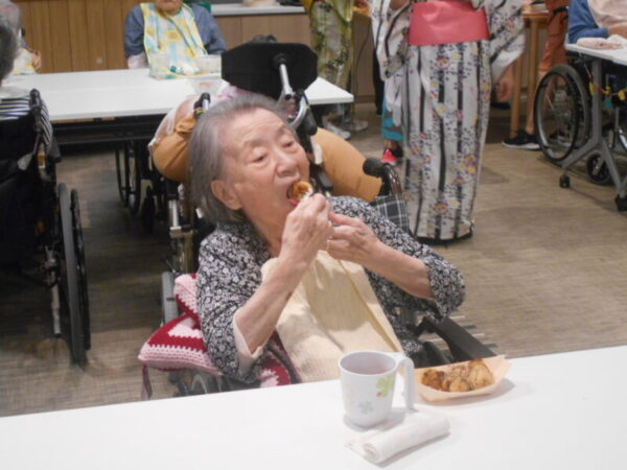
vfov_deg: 25.2
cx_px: 314
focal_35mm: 58
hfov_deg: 33.2
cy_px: 235
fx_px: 1051
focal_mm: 10
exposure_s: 1/20
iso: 400
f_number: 4.9
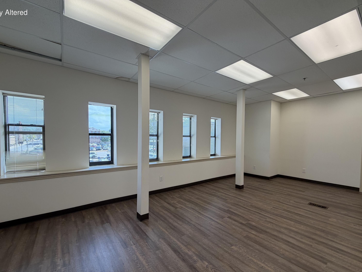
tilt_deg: -2.3
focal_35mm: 15
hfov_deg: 98.1
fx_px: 157
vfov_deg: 81.6
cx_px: 171
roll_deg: -0.1
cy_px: 145
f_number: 2.2
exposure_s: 1/120
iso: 64
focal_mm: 2.22
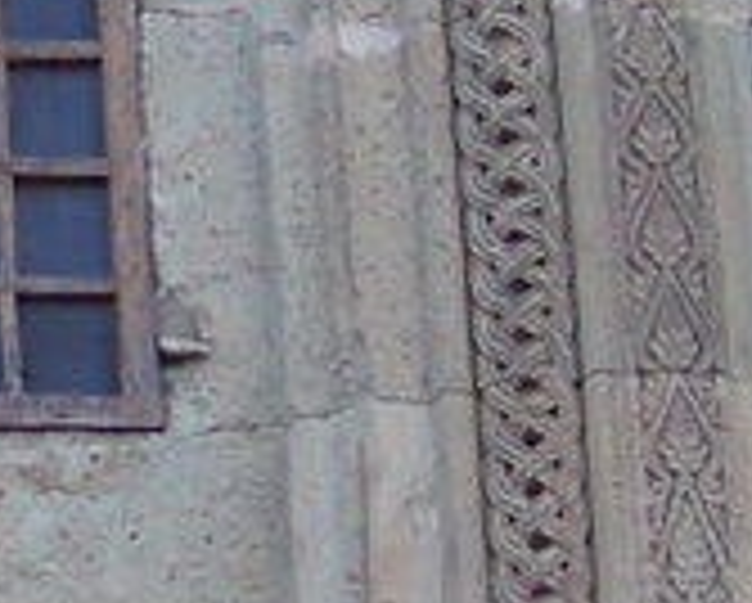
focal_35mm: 514
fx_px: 11453
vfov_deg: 3.0
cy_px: 4
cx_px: -180
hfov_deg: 3.8
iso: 64
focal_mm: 9.36
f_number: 3.2
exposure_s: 1/200
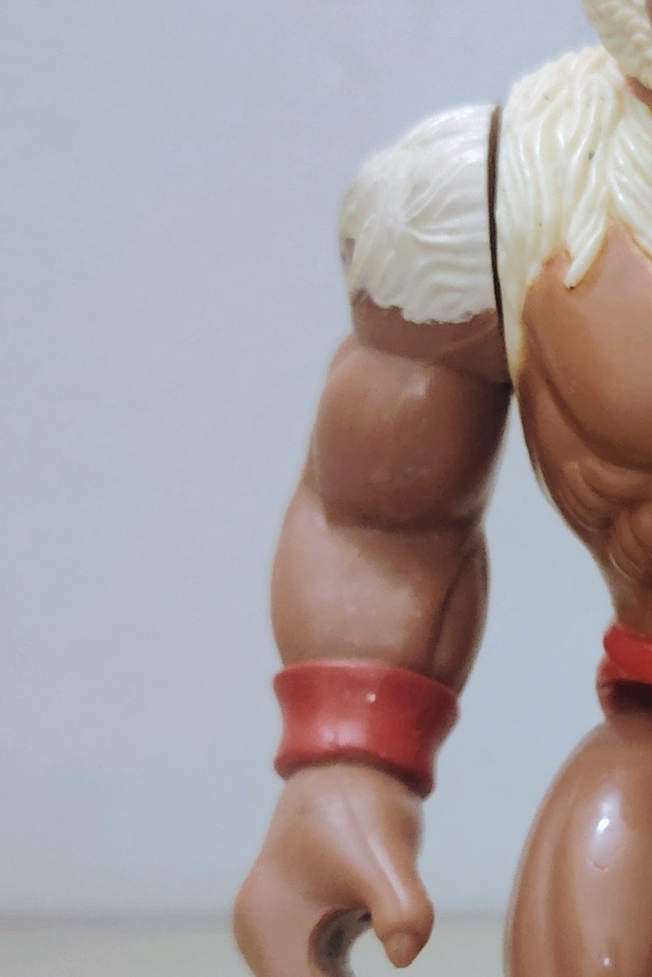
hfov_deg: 16.0
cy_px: 657
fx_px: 2227
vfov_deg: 24.6
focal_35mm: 82
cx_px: 774
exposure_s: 1/50
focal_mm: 5.25
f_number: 1.75
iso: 1250
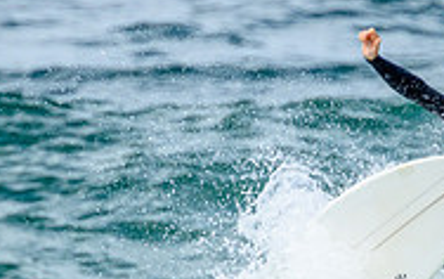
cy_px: 368
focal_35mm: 2510
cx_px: 352
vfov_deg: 0.5
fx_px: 30408
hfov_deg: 0.8
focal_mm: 800
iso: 1100
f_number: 11
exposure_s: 1/2000
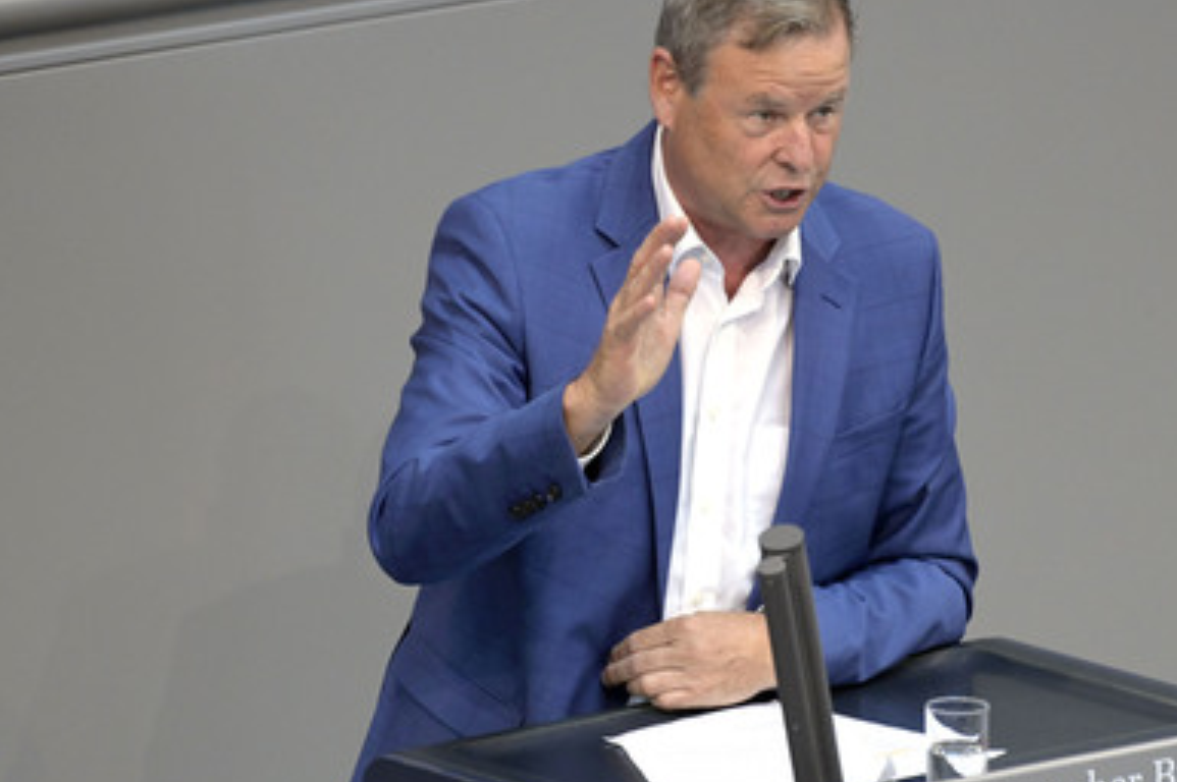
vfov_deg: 2.8
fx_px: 16072
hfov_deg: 4.2
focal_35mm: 492
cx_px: 677
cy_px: 354
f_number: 5.6
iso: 8000
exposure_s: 1/400
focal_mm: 420
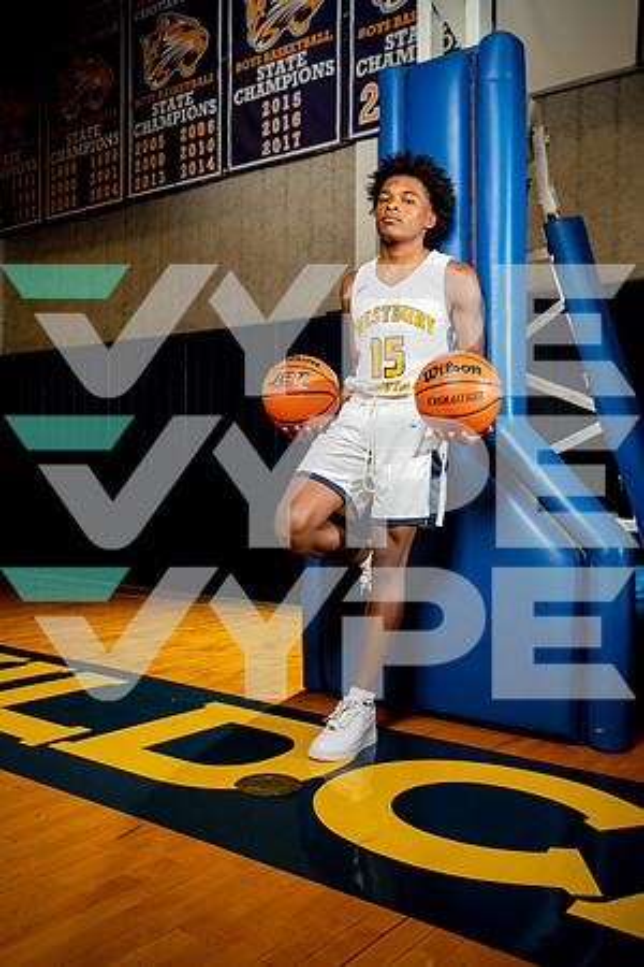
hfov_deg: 40.0
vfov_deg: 57.2
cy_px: 484
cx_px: 322
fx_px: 885
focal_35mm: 33
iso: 400
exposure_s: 1/250
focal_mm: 33
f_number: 4.5
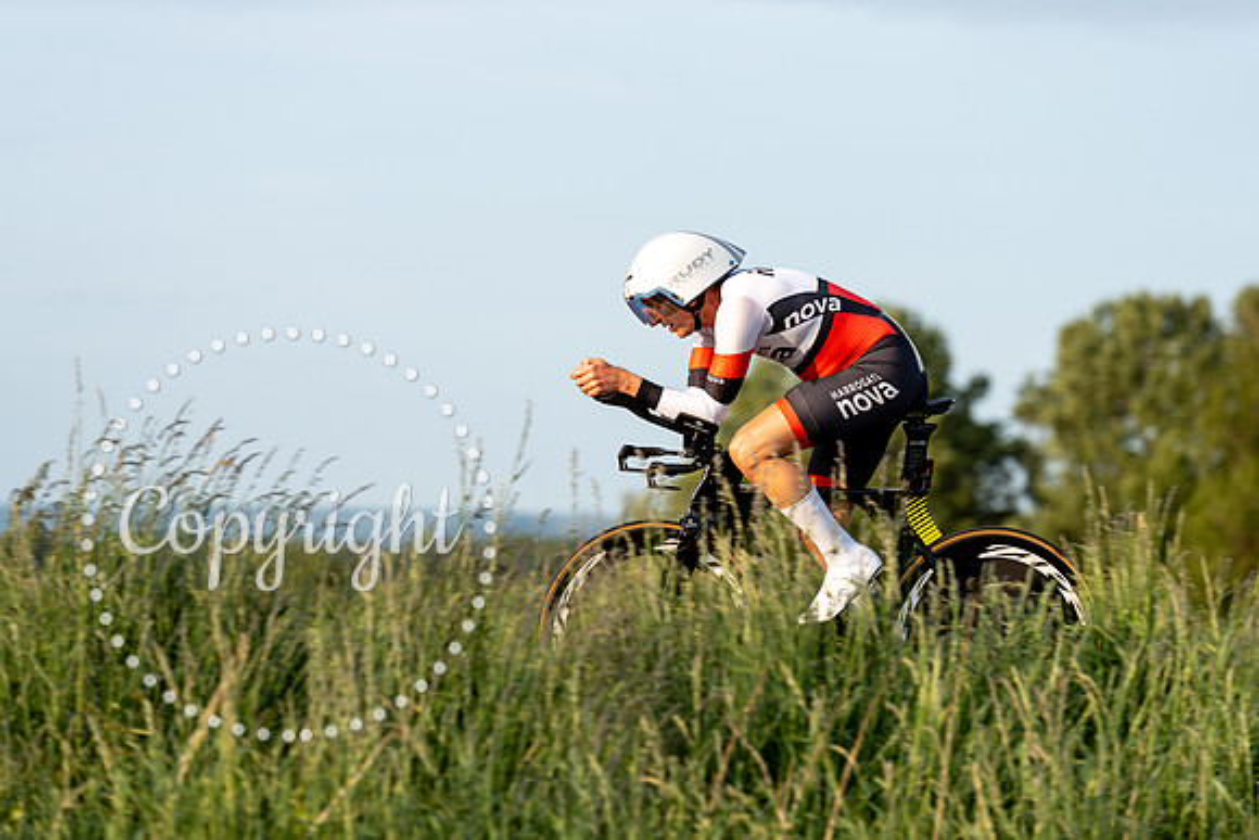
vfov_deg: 8.4
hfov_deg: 12.5
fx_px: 5737
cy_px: 420
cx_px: 630
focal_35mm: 164
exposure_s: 1/640
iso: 100
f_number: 4
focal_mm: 164
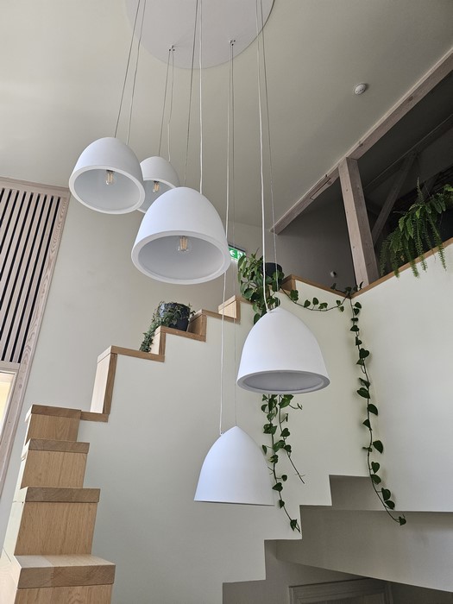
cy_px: 302
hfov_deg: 58.9
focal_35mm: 23
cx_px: 226
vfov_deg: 73.9
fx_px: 401
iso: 160
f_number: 1.7
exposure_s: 1/359
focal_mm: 6.3
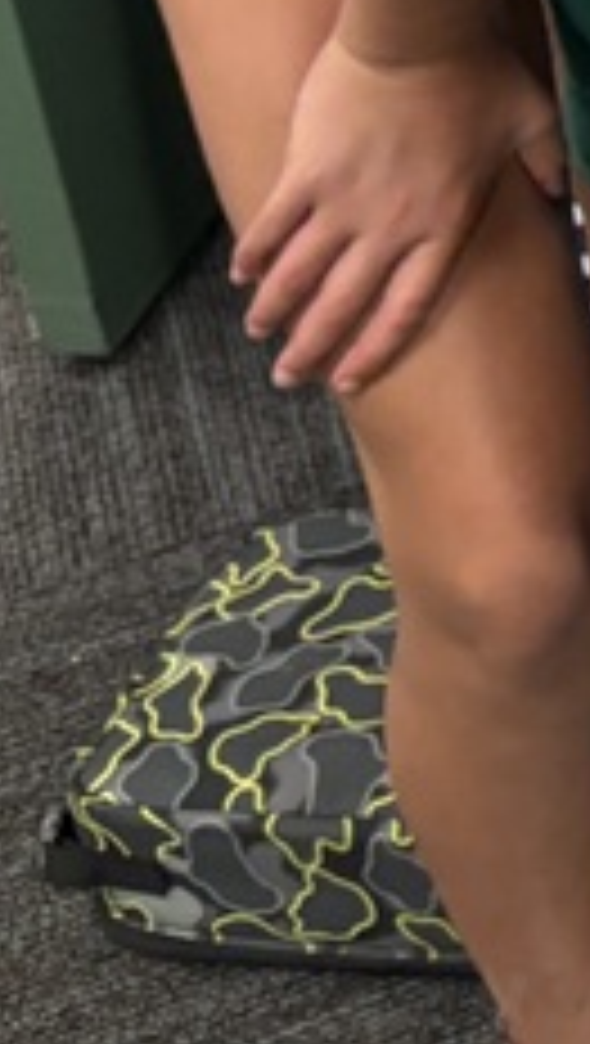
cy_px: -608
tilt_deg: -25.1
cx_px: 2085
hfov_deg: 7.7
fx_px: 3466
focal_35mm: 125
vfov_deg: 15.5
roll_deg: -1.8
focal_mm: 5.96
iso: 200
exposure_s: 1/60
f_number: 1.6
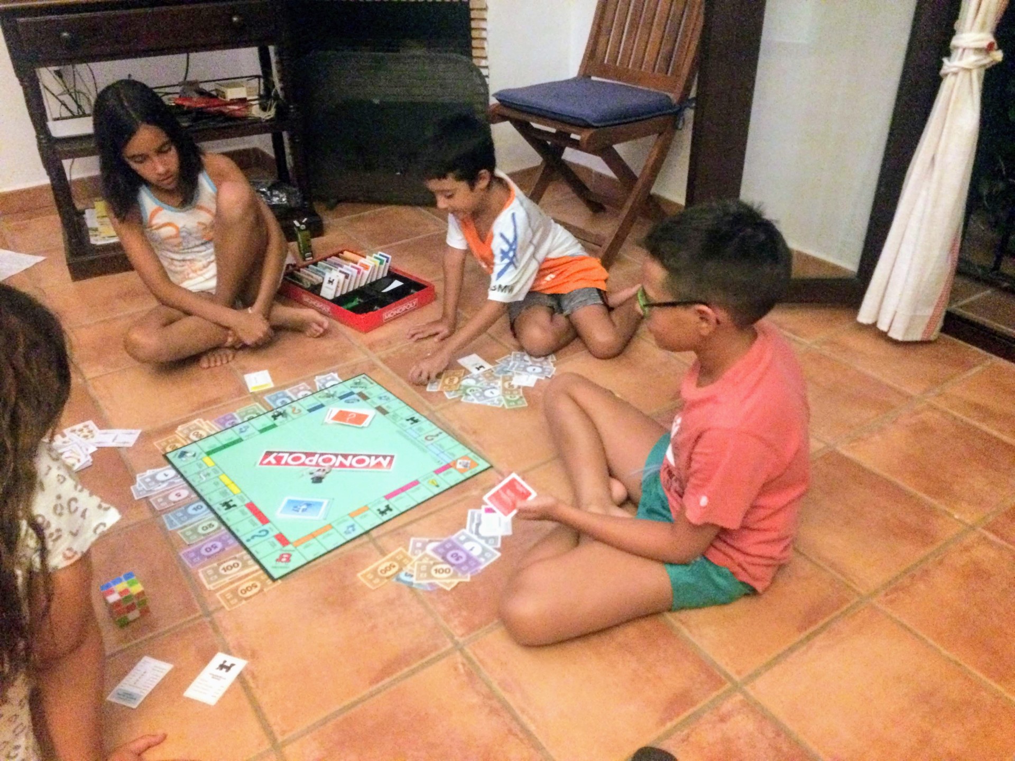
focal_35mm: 29
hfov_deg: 61.7
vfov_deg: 48.2
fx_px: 850
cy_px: 380
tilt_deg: -32.9
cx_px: 508
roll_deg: +0.6
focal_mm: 4.15
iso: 640
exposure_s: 1/17
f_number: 2.2
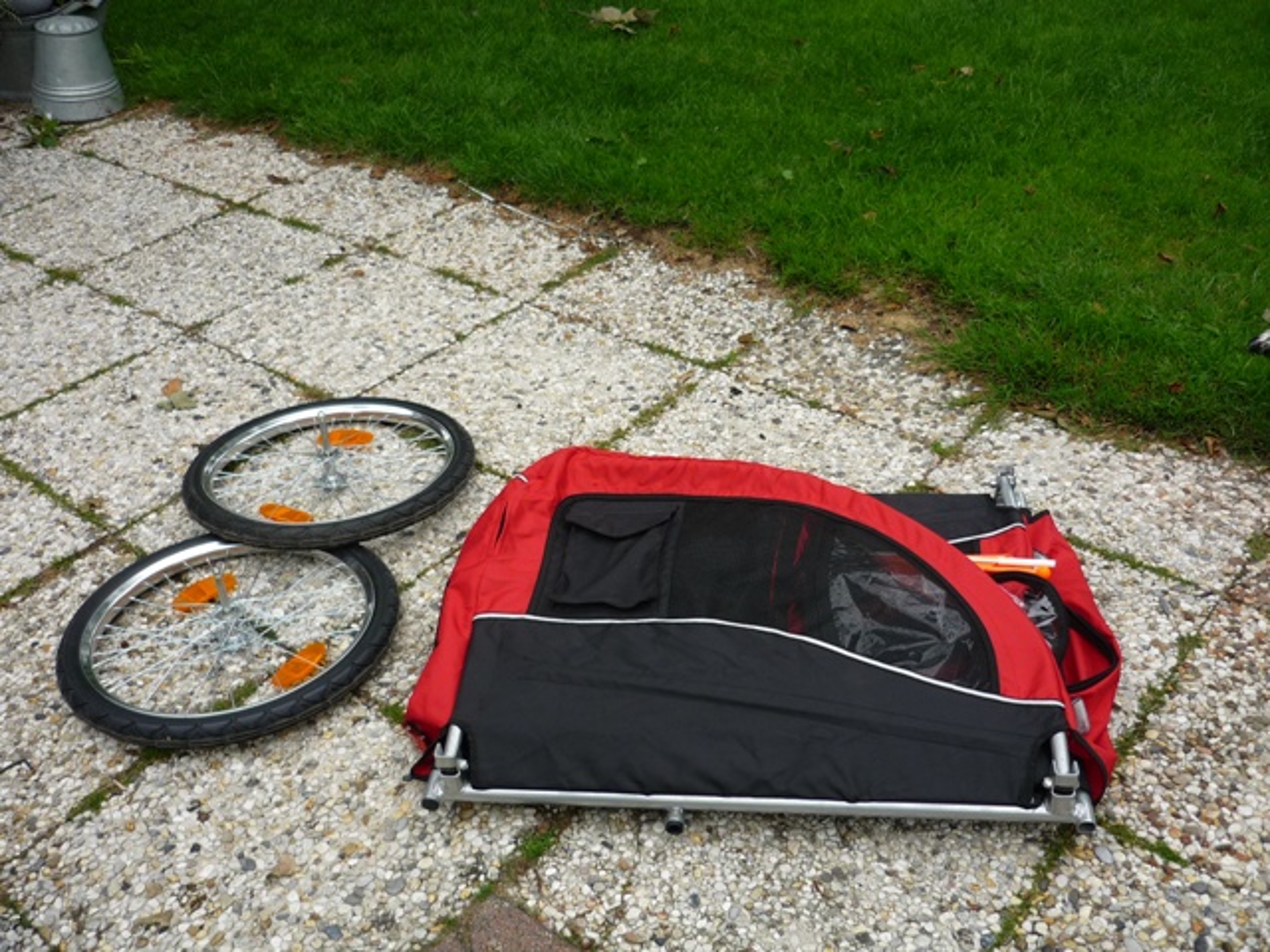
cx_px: 635
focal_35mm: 33
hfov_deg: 55.4
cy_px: 476
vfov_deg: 42.9
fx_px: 1211
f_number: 2.8
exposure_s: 1/640
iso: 100
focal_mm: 5.5
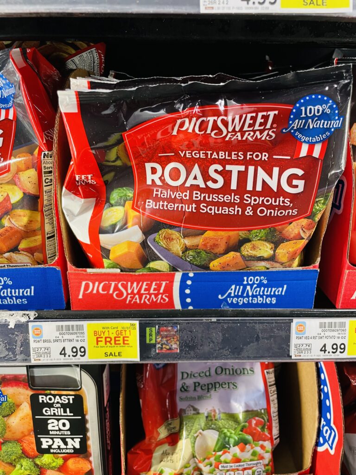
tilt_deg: -21.1
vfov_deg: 67.3
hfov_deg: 53.1
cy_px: 238
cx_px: 178
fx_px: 357
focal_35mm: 26
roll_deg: -0.8
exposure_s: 1/60
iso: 100
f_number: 1.6
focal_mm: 4.2
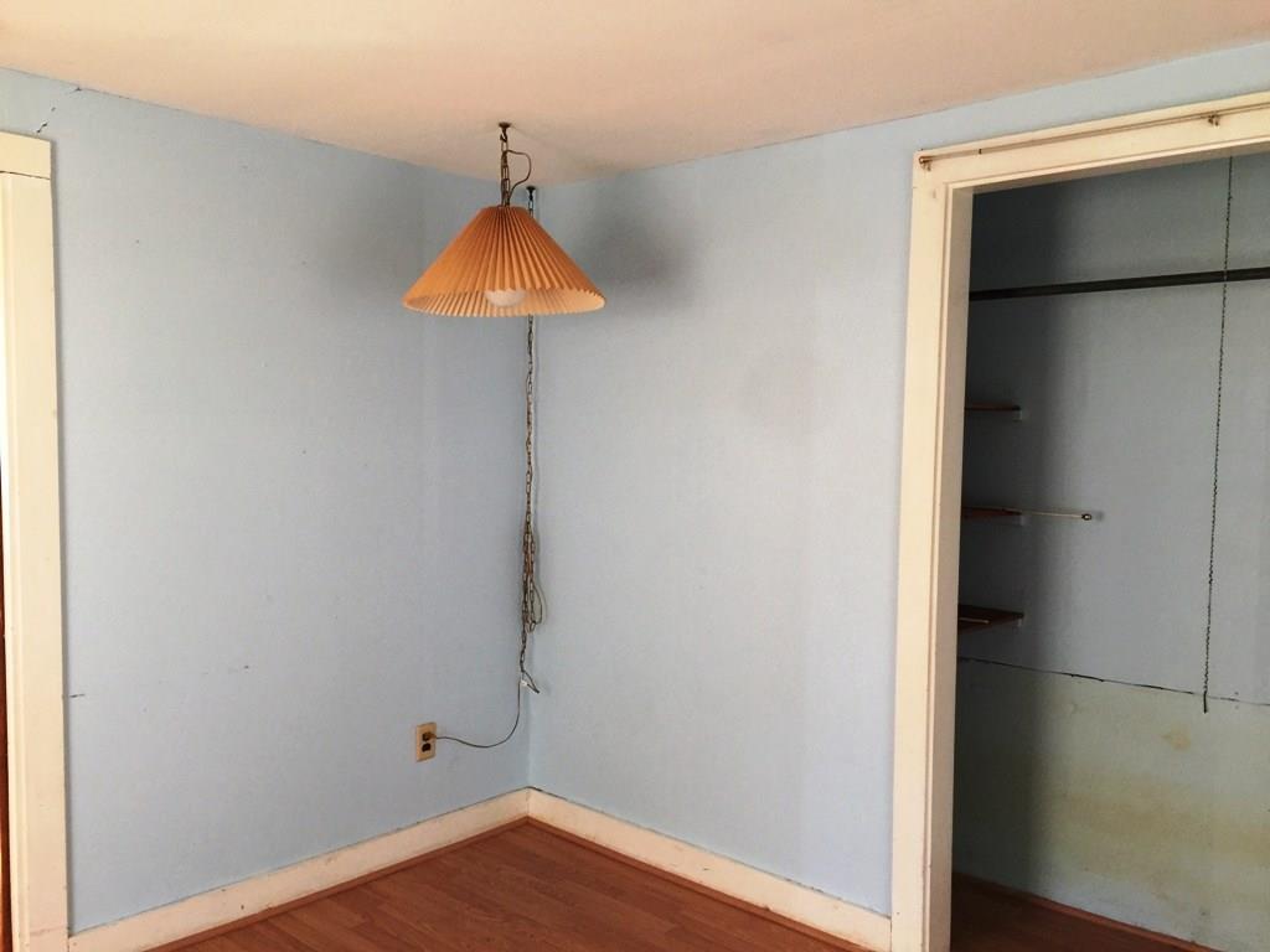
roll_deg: -1.7
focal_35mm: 29
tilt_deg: -4.0
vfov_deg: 48.2
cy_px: 476
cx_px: 635
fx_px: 1064
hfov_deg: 61.7
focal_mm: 4.15
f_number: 2.2
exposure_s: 1/15
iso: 64
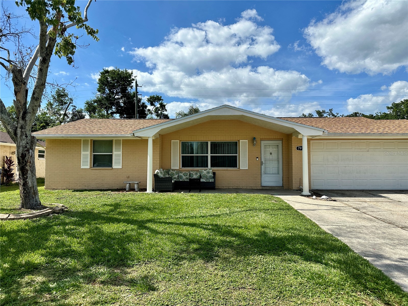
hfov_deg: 71.6
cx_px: 204
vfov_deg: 56.8
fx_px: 283
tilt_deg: +2.6
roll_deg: -0.3
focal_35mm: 24
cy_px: 153
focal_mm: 6.86
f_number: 1.78
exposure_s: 1/5848
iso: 80
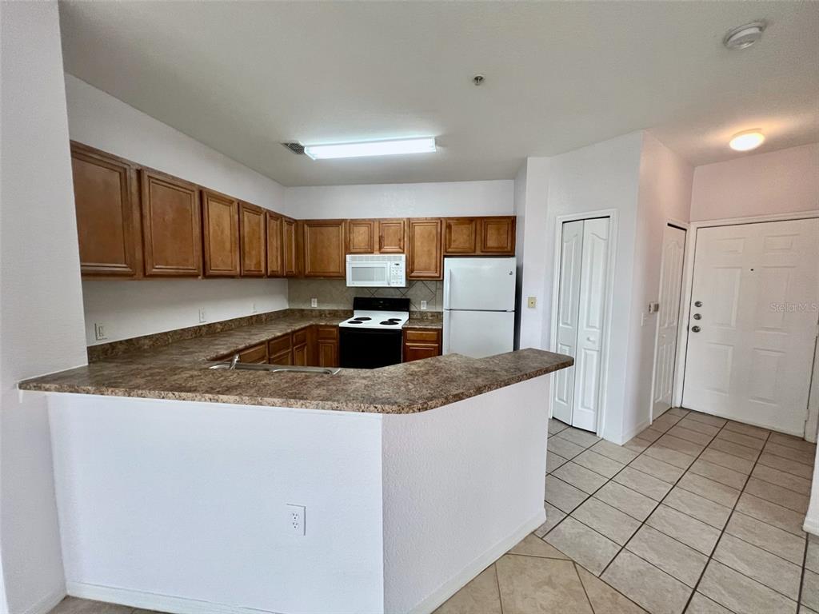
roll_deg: -1.1
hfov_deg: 106.2
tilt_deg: -7.2
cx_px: 410
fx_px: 308
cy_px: 307
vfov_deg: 89.9
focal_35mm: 13
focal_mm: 1.57
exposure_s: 1/120
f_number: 1.8
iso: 160
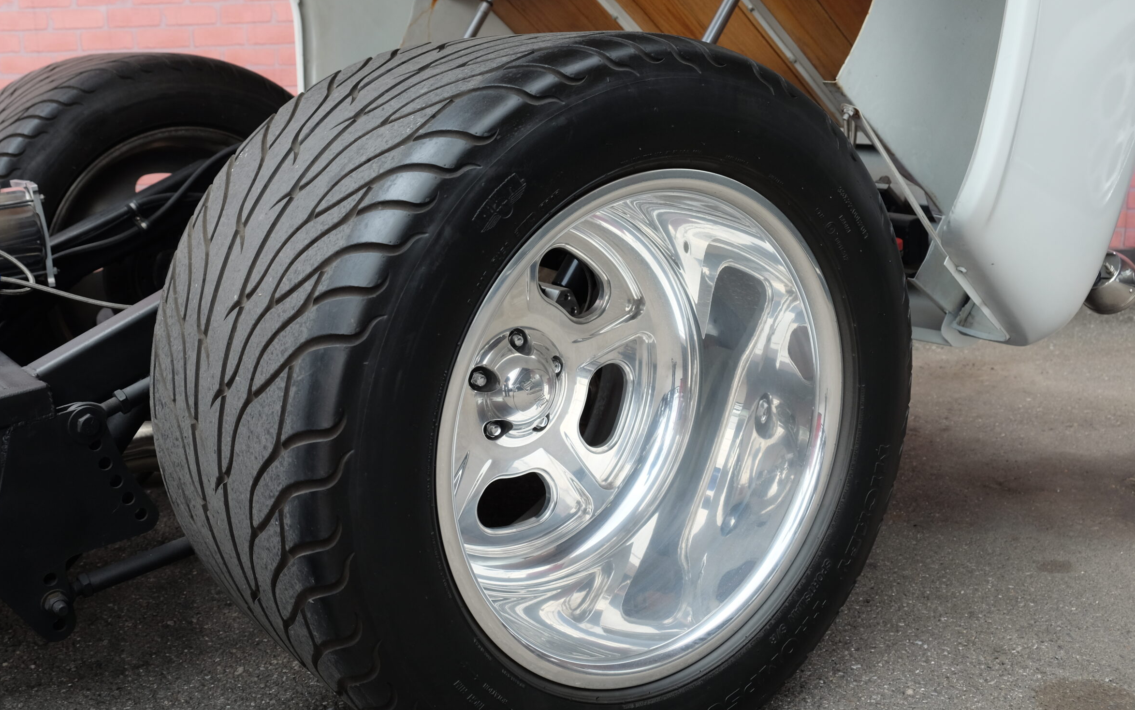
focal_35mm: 40
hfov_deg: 49.2
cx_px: 521
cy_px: 375
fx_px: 1237
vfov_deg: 32.0
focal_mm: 24.3
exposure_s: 1/125
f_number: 5
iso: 400
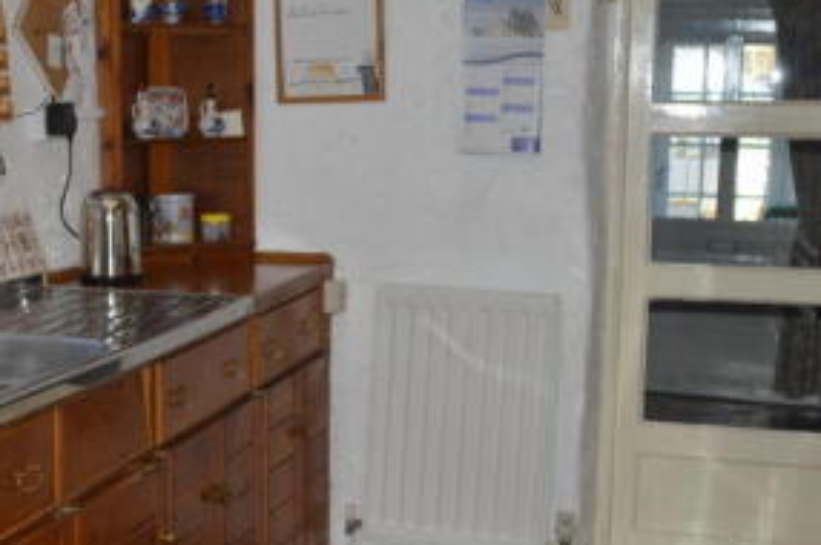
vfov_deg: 21.9
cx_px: 155
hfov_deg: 31.5
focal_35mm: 62
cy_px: 295
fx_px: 1412
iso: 100
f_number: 3.5
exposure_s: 1/60
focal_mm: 18
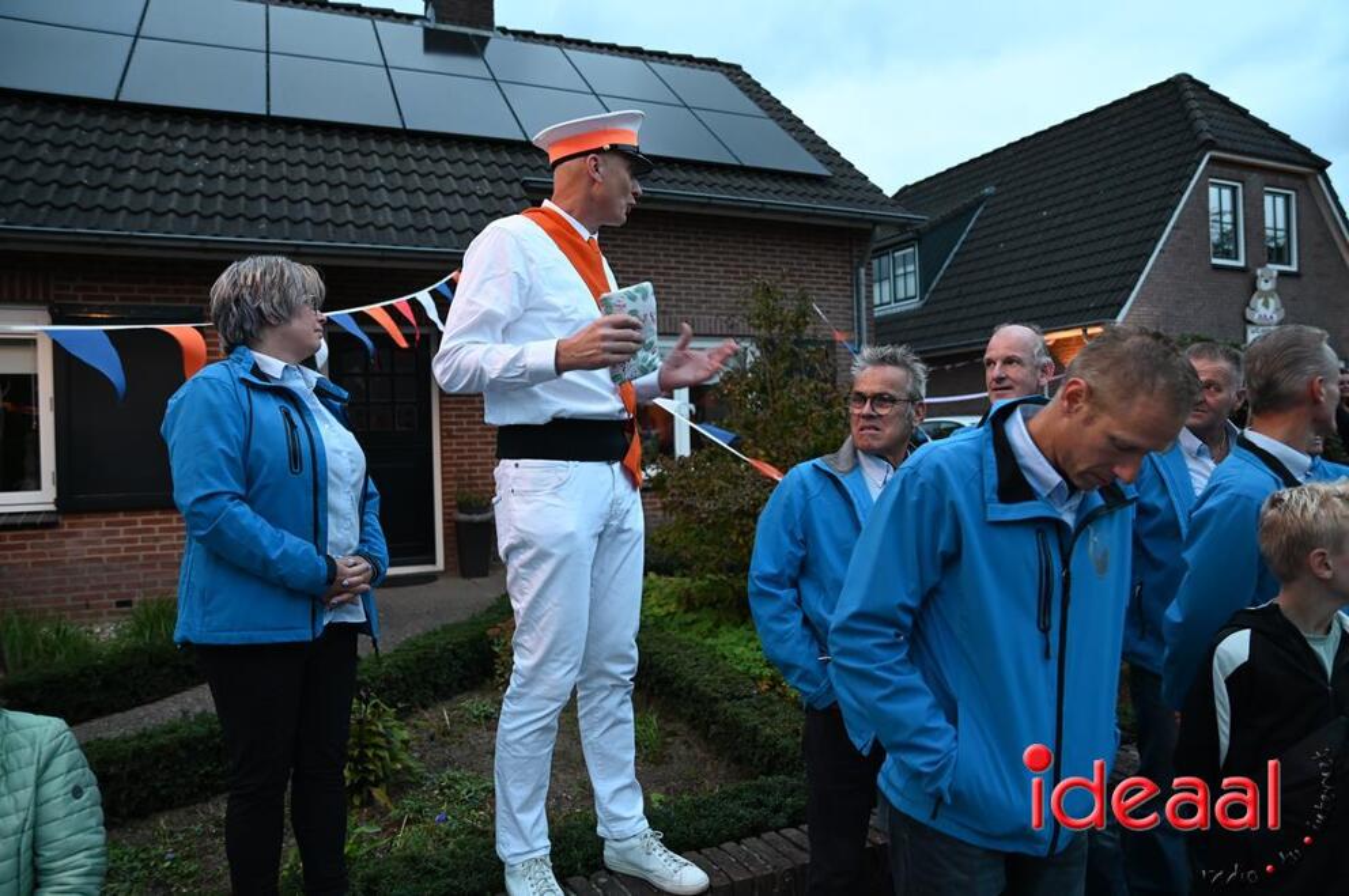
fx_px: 898
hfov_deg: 73.8
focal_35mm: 24
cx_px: 674
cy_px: 448
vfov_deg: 53.0
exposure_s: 1/40
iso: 1250
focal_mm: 24
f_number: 3.2
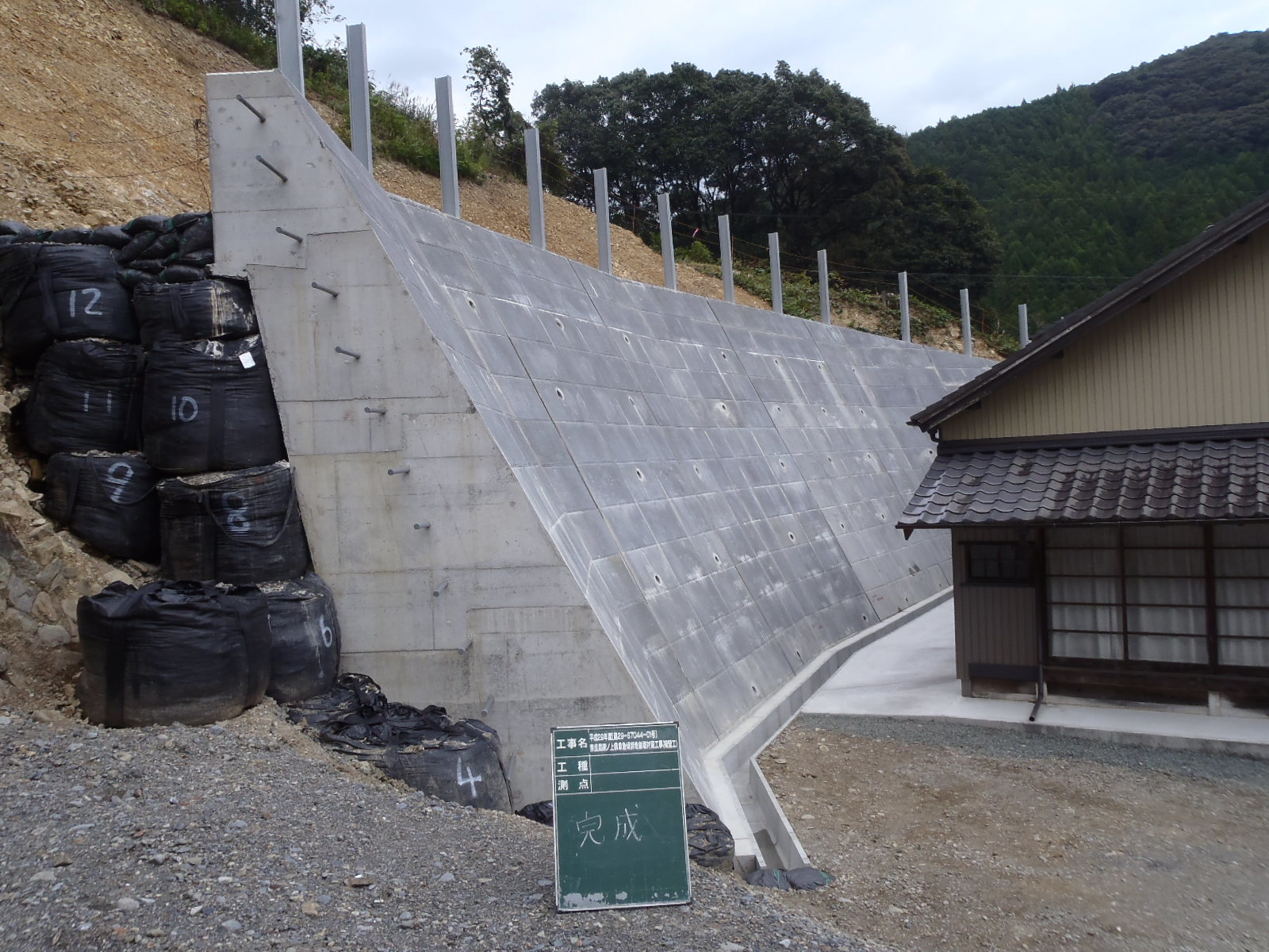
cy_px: 476
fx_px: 1026
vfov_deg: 49.7
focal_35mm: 28
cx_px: 634
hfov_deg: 63.4
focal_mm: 5
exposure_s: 1/250
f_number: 4.5
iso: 80
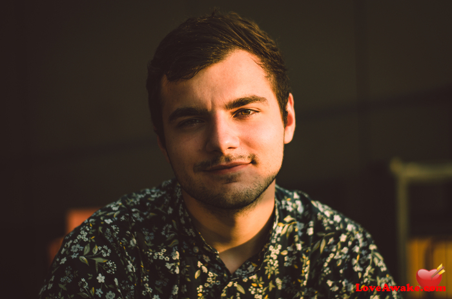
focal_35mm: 75
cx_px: 226
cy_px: 150
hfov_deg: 27.0
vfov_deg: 18.1
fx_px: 940
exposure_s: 1/2000
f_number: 1.8
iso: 100
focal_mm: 50
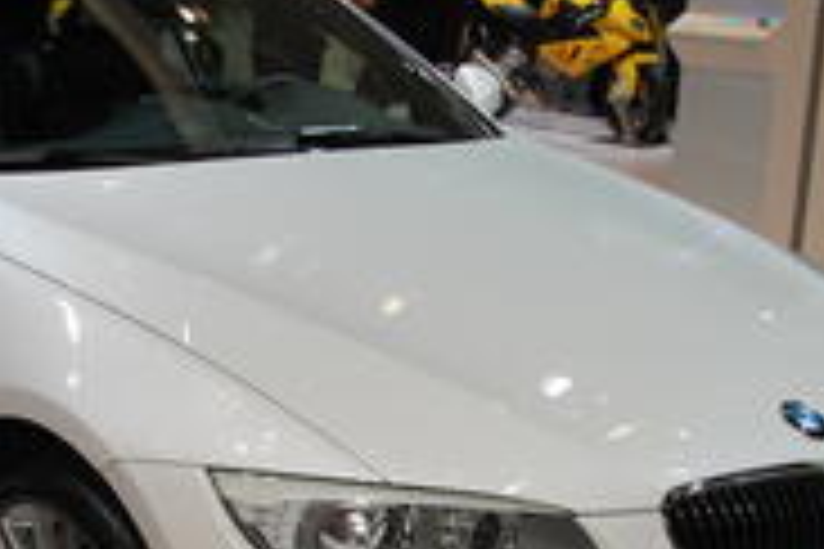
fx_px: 1648
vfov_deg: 18.8
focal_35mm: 72
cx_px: 248
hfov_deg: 27.8
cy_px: 400
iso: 200
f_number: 5.6
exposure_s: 1/125
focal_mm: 22
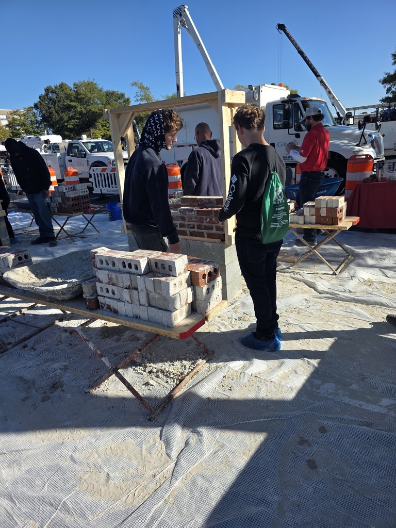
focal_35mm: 23
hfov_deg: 58.9
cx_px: 198
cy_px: 264
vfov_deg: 73.9
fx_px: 351
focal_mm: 6.3
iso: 80
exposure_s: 1/4766
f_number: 1.7
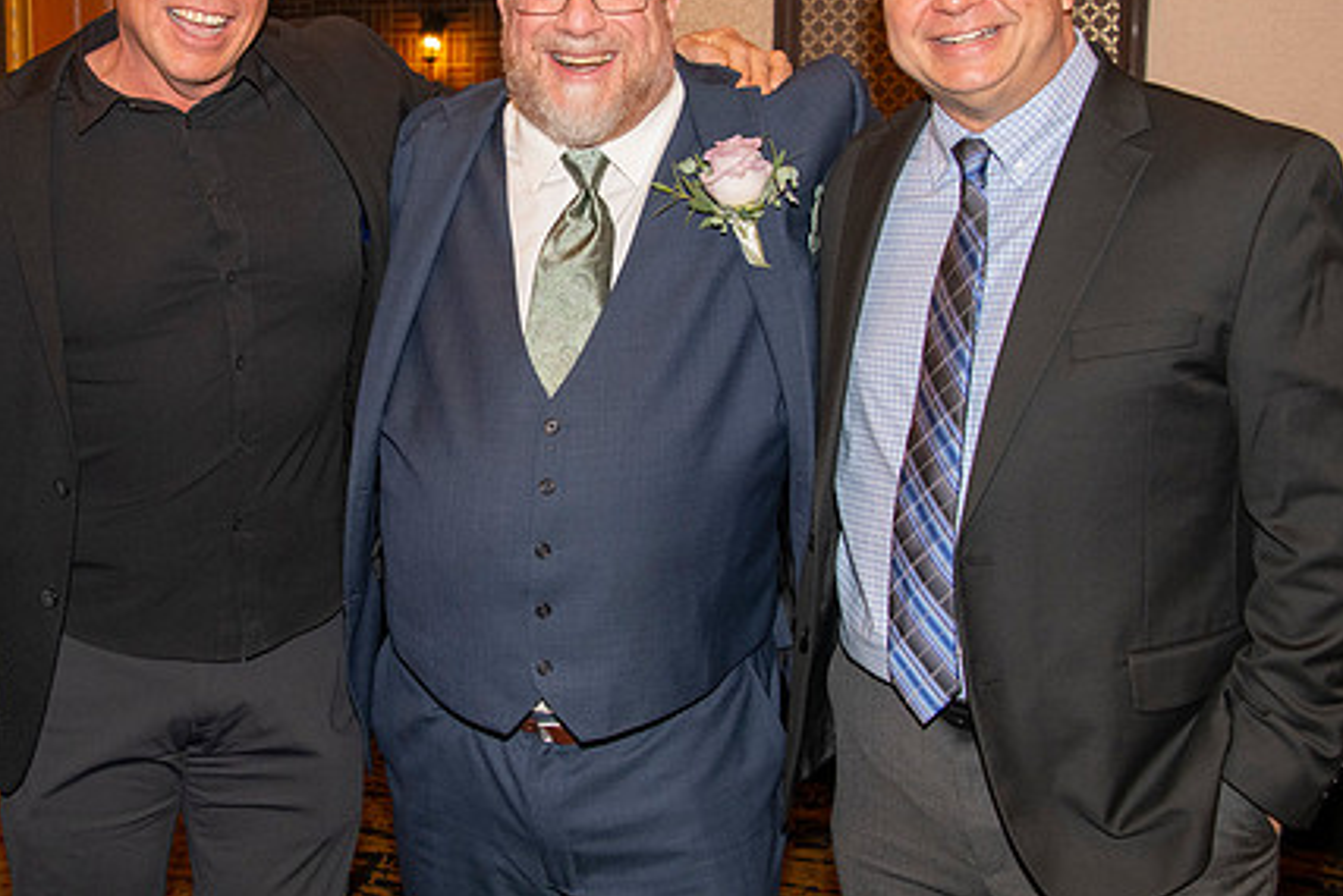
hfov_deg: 34.8
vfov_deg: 23.7
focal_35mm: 57
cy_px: 335
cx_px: 475
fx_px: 2127
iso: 2000
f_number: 5.6
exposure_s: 1/60
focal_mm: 42
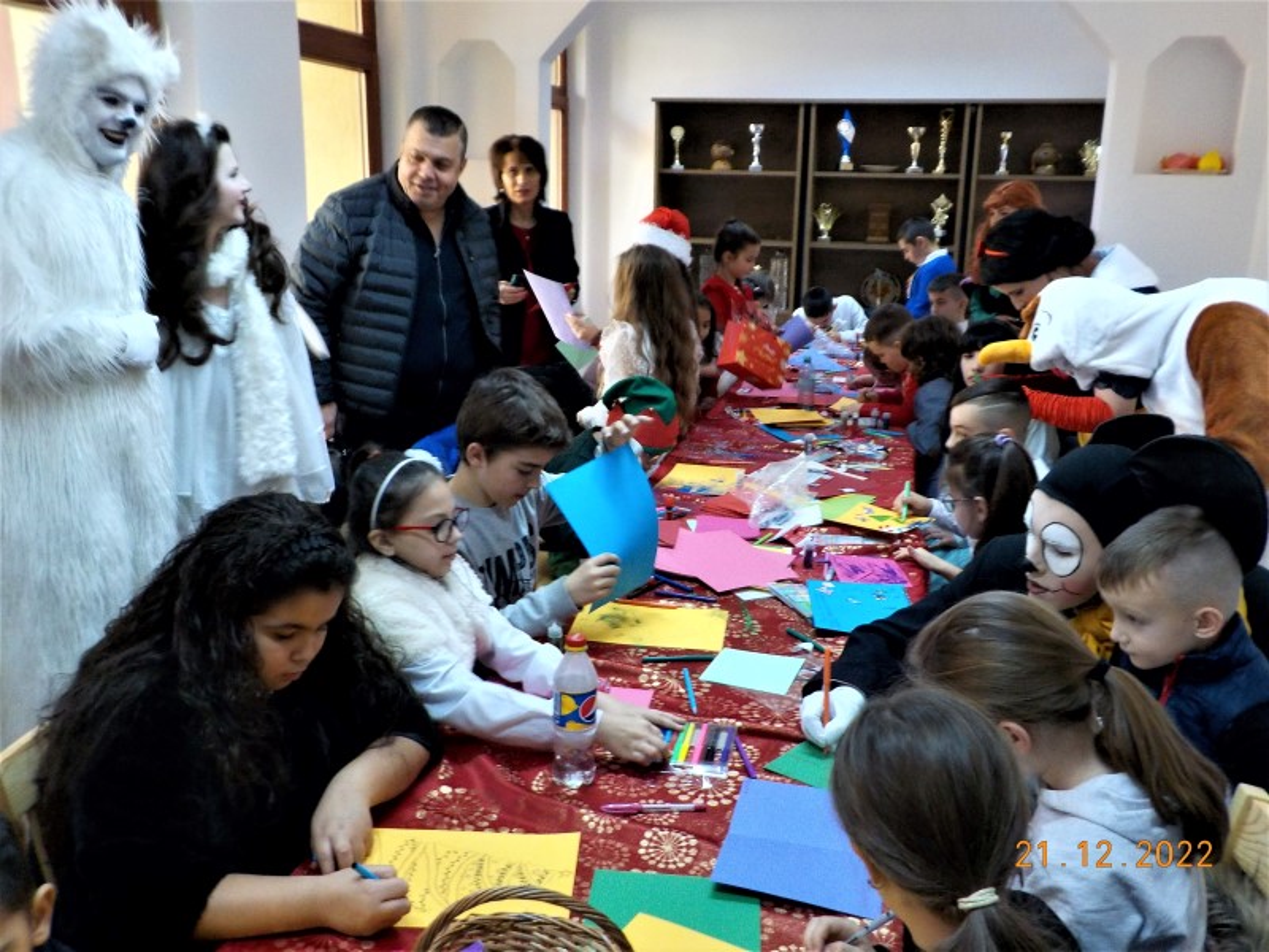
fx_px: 1100
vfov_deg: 46.8
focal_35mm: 30
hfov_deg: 60.0
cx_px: 634
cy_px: 476
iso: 280
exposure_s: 1/30
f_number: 3.3
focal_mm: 4.1
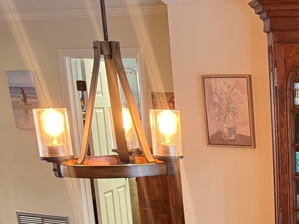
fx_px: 544
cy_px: 262
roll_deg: -1.3
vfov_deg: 21.7
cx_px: 376
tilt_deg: -16.0
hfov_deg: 26.6
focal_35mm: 63
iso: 500
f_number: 1.78
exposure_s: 1/60
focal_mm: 6.76
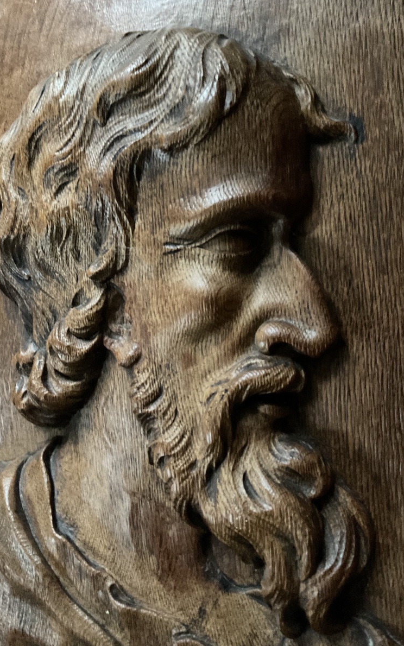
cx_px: 207
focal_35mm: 31
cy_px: 323
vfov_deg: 61.2
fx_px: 546
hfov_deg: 40.6
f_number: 1.8
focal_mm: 3
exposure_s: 1/20
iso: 500
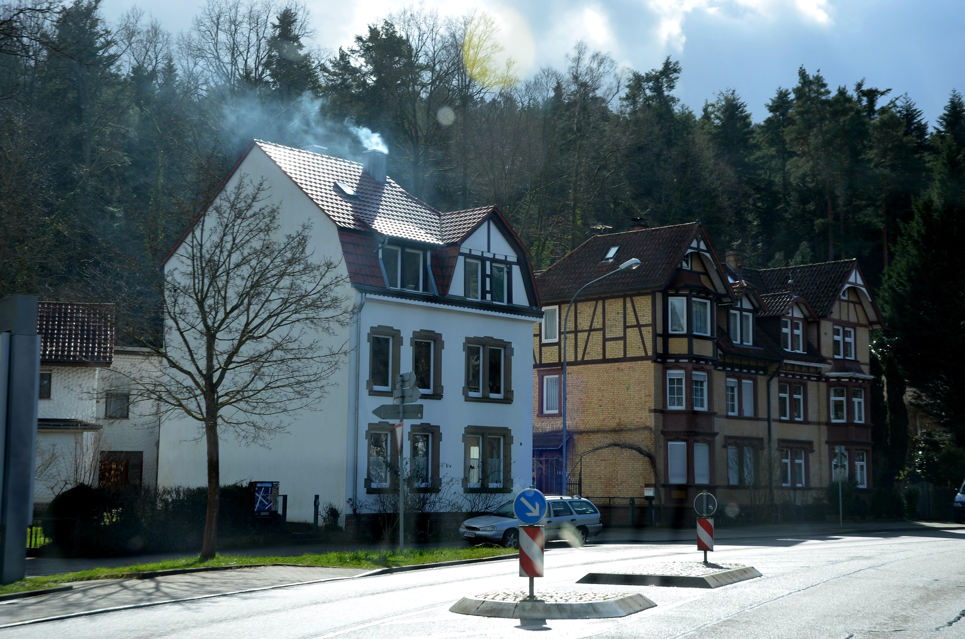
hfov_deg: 35.1
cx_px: 482
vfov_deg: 23.7
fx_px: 1525
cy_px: 320
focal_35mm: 57
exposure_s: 1/250
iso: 125
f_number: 8
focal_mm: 38
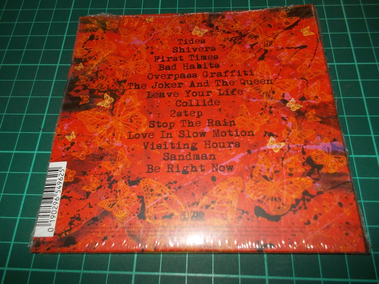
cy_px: 142
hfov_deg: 61.7
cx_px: 190
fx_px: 318
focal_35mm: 29
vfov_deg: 48.2
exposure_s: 1/30
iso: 200
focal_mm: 4.1
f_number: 3.3
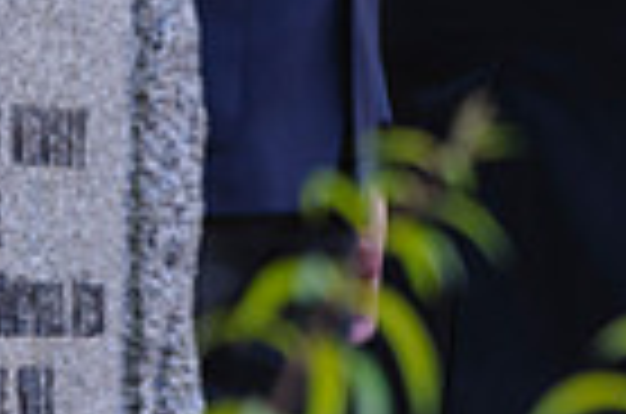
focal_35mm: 826
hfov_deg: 2.5
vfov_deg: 1.7
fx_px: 14330
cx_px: 1421
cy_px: -292
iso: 800
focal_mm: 165
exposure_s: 1/500
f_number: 4
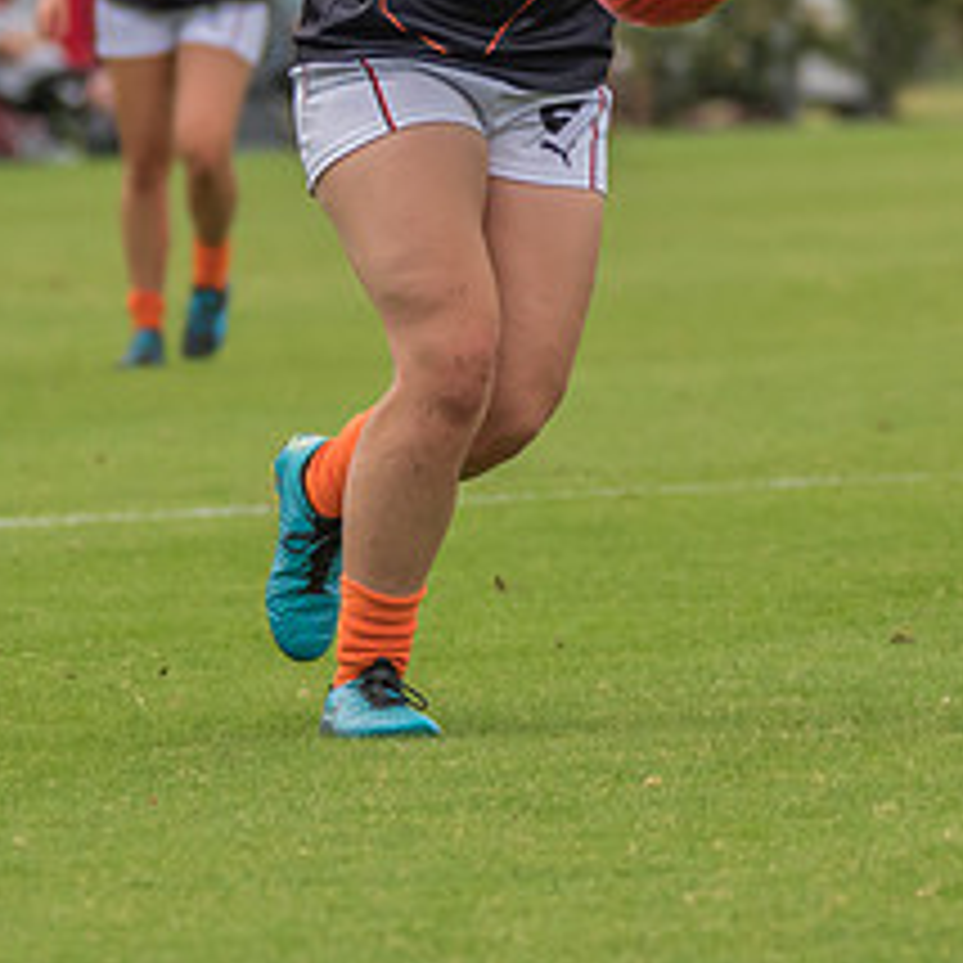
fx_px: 24707
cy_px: 1
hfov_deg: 2.2
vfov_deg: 2.2
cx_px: 487
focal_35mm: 785
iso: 560
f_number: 5.3
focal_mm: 220
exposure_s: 1/1250
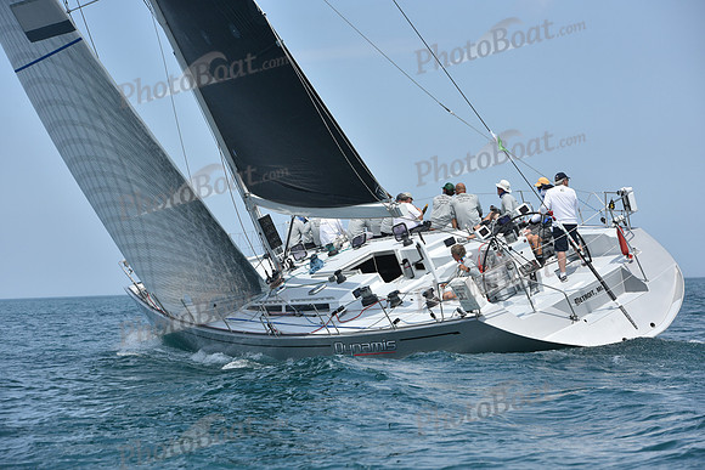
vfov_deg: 10.2
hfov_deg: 15.2
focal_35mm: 135
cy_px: 235
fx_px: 2644
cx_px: 352
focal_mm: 135
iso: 250
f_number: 8
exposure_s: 1/1250
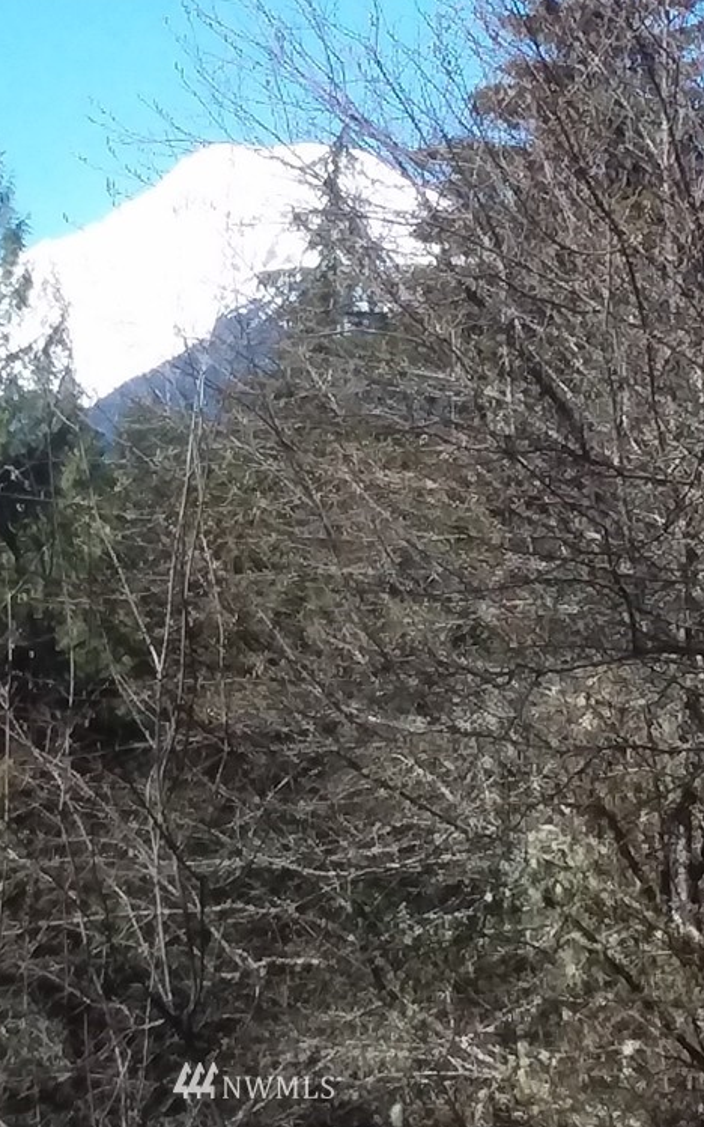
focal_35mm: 42
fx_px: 1290
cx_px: 257
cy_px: 560
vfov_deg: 47.2
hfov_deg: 30.4
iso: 40
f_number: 1.9
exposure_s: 1/767
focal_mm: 2.47
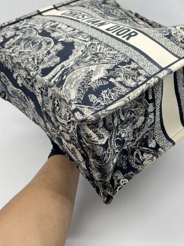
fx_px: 284
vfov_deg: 46.0
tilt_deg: -28.2
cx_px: 108
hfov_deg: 35.8
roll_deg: +2.0
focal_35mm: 40
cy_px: 80
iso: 32
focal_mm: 5.7
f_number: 1.5
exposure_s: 1/100
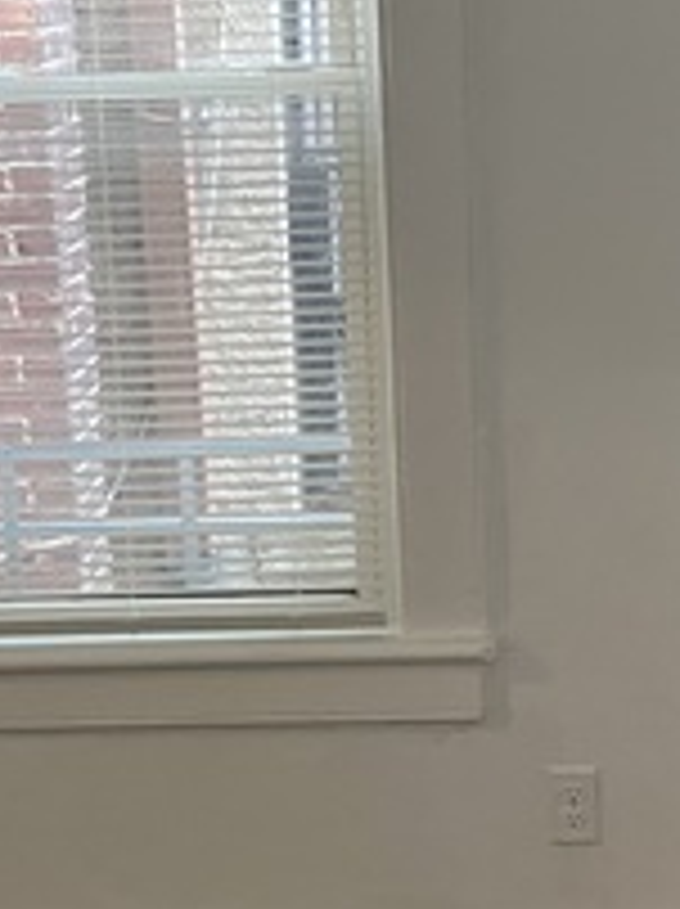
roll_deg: +2.4
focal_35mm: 86
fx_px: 2257
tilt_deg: -15.1
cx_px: 387
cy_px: 475
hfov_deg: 17.1
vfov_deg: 22.8
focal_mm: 5.1
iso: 320
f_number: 1.6
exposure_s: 1/60
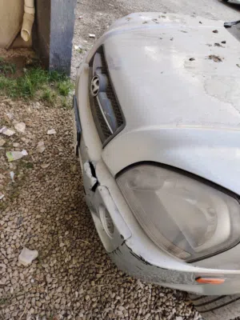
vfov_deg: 71.6
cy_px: 160
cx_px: 120
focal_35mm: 24
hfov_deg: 56.8
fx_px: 222
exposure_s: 1/100
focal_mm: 5.25
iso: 228
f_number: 1.75
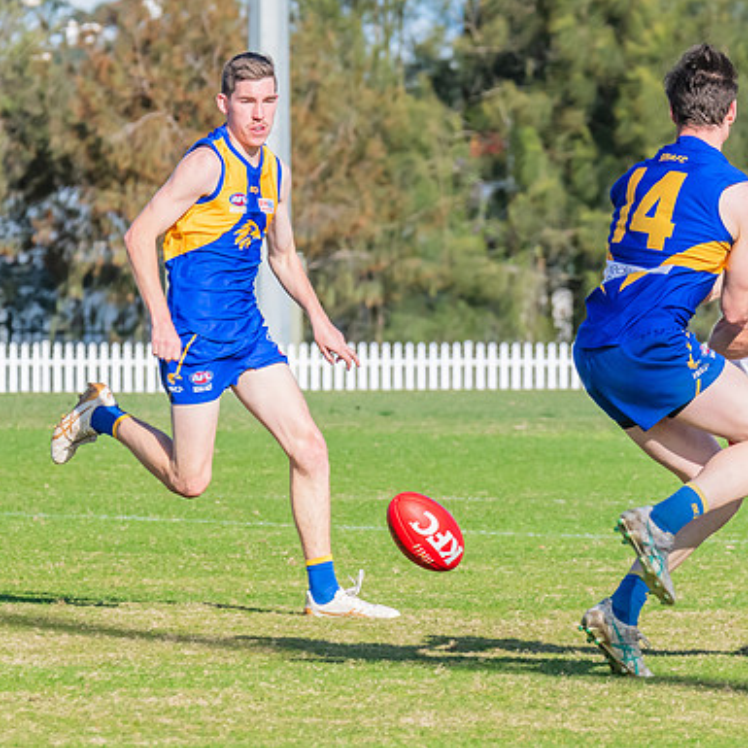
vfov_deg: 3.2
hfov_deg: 3.2
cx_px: 863
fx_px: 13446
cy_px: 308
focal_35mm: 550
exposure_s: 1/1250
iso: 800
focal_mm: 250
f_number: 11
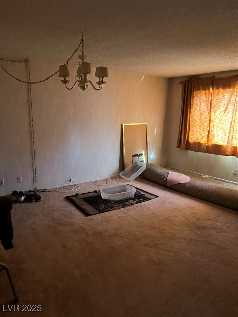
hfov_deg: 53.1
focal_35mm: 26
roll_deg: -0.1
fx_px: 238
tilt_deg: -11.8
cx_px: 119
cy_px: 158
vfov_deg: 67.3
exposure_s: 1/32
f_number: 1.6
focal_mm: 5.1
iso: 640
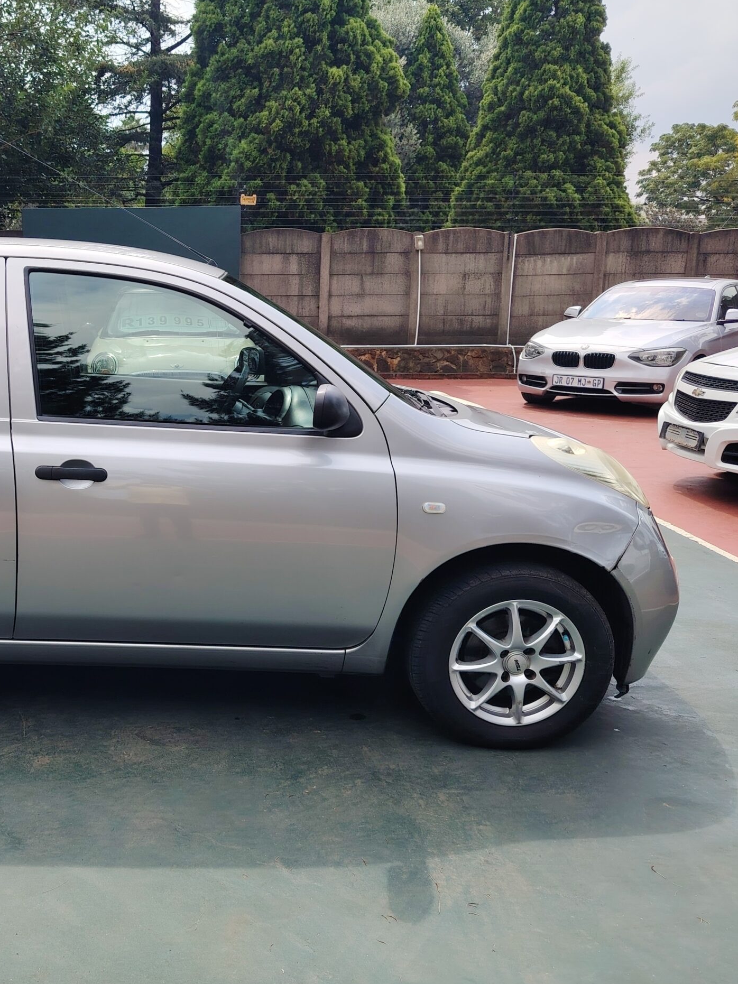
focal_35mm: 33
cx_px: 123
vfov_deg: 55.4
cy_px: 485
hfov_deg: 40.7
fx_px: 938
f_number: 1.75
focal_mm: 5.25
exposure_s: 1/662
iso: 100
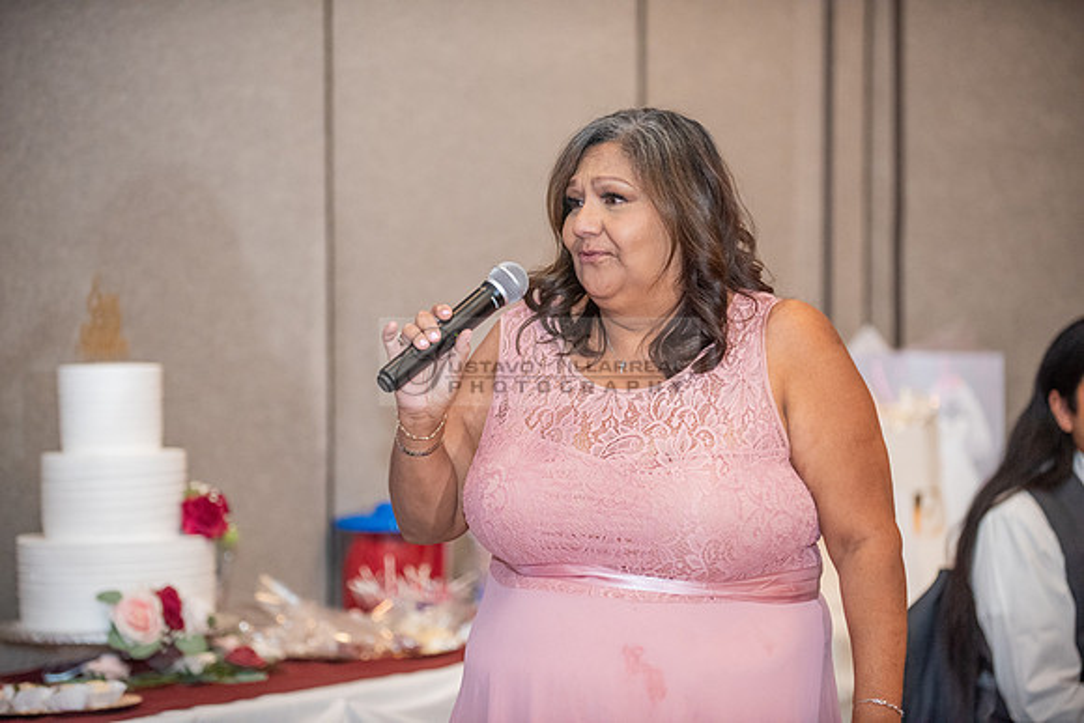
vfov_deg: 10.6
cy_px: 362
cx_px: 542
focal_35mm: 130
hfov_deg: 15.8
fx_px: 3915
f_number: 2.8
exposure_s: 1/250
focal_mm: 130
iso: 3200
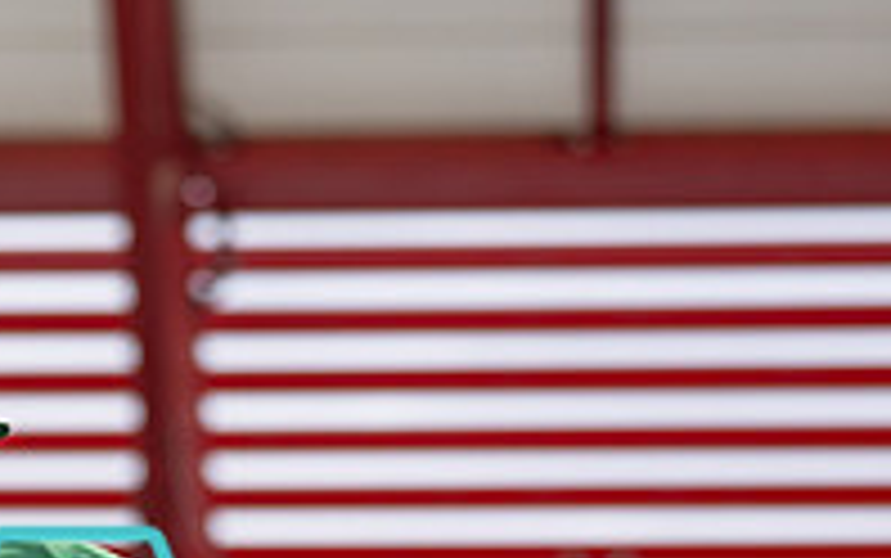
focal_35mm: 242
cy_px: 679
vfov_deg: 5.4
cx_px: -103
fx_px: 5880
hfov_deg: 8.6
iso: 500
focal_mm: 70
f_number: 2.8
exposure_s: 1/500
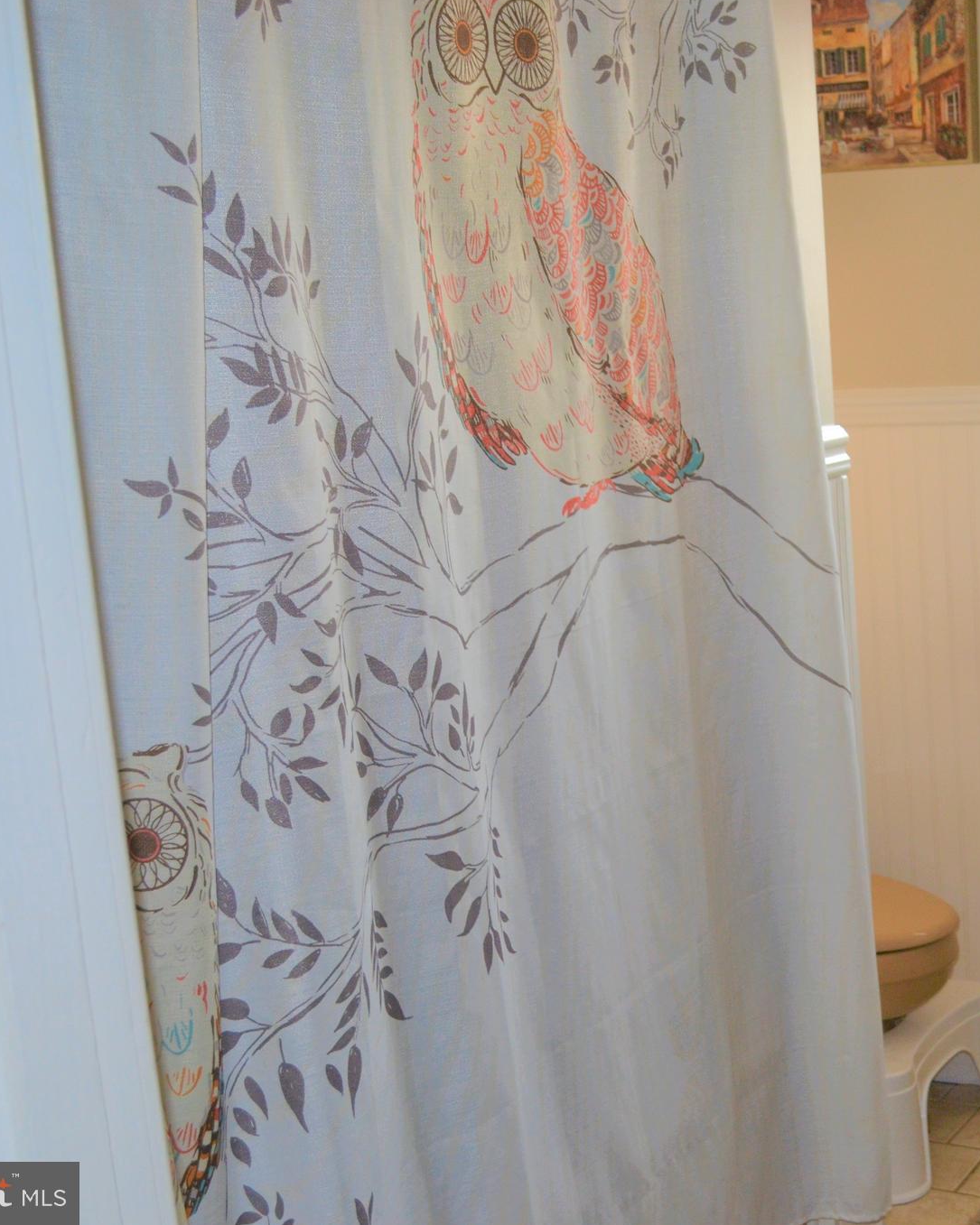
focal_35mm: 51
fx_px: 1850
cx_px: 804
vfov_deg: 36.7
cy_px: 612
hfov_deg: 28.9
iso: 360
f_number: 4
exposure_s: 1/125
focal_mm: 24
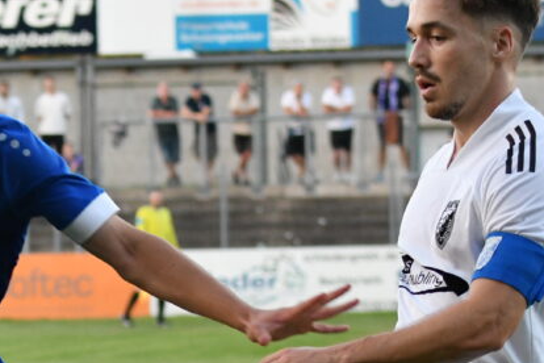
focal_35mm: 348
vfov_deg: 3.9
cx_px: 30
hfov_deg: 5.9
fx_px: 5258
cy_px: 420
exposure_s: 1/500
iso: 1800
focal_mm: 80
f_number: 4.5
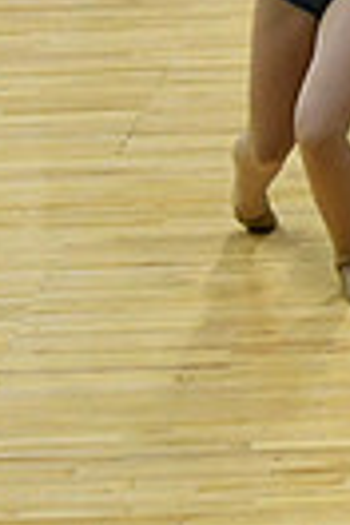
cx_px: 1034
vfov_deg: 4.5
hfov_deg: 2.9
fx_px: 6737
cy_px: -78
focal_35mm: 462
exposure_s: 1/400
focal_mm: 70
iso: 4000
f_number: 4
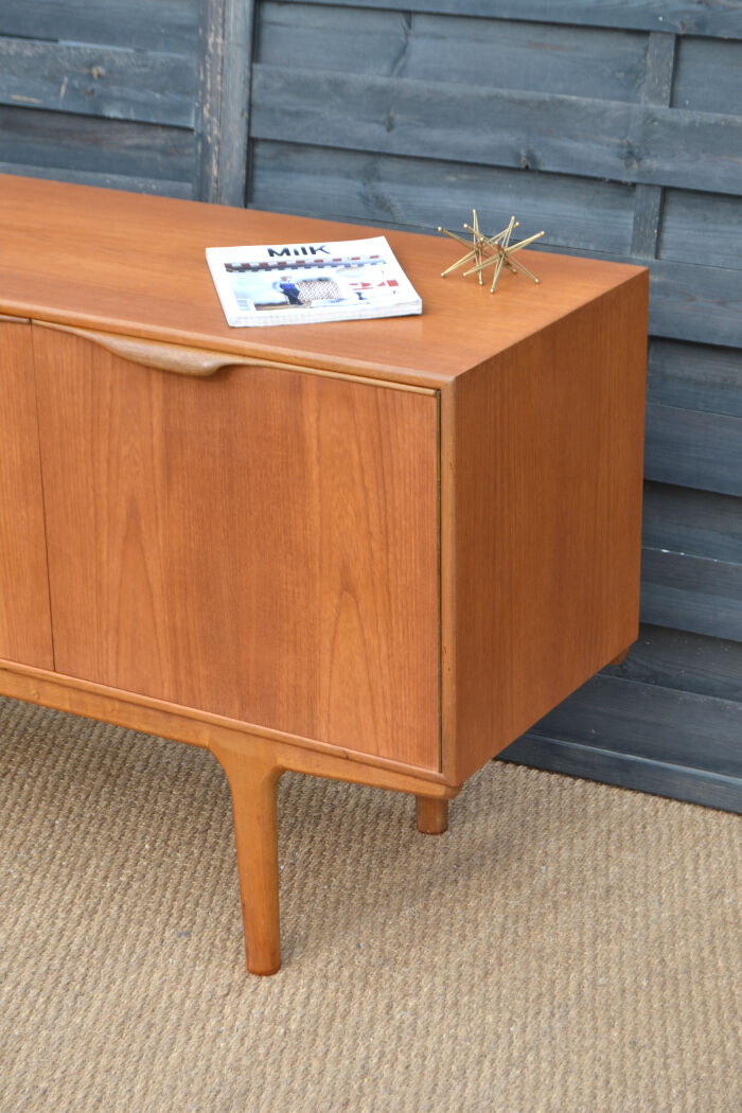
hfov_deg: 16.6
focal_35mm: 82
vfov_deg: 24.6
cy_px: 556
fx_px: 2550
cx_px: 371
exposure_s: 1/125
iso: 125
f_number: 5.6
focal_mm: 55
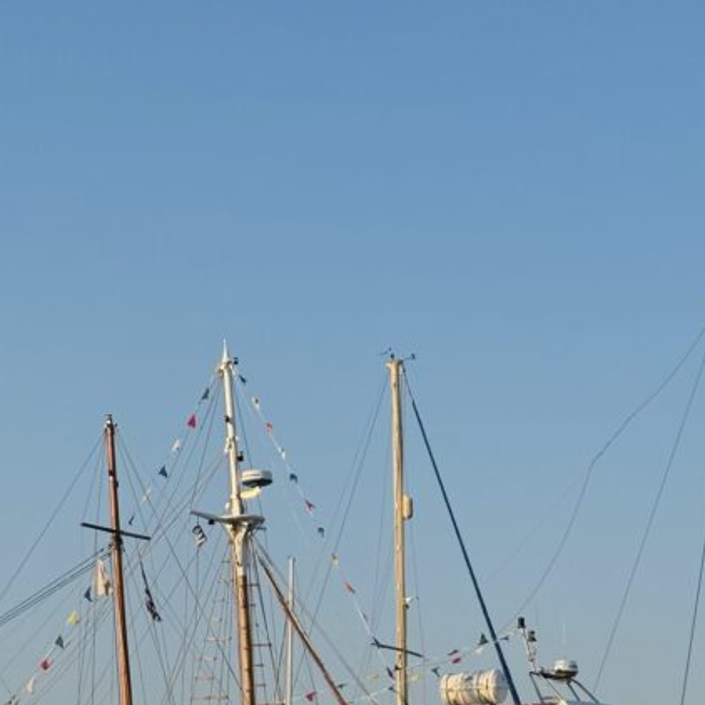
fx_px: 2373
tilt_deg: +6.9
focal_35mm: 103
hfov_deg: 16.8
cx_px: 219
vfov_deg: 16.7
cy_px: 583
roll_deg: +0.0
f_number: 1.78
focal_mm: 6.76
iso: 64
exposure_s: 1/3610
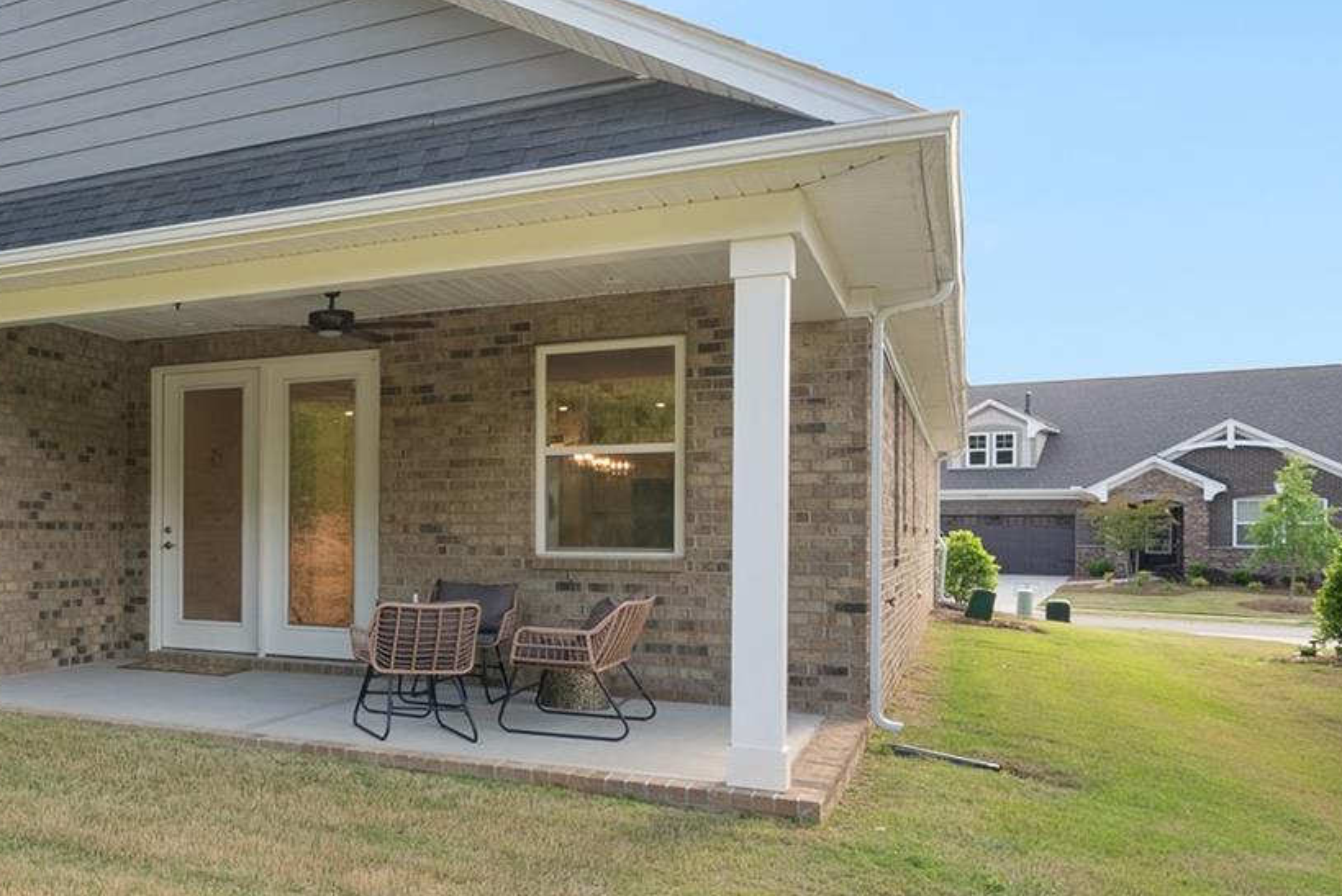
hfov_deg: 40.8
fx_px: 1305
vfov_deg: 37.8
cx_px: -208
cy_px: 509
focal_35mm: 35
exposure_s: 1/10
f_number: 10
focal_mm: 14
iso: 100
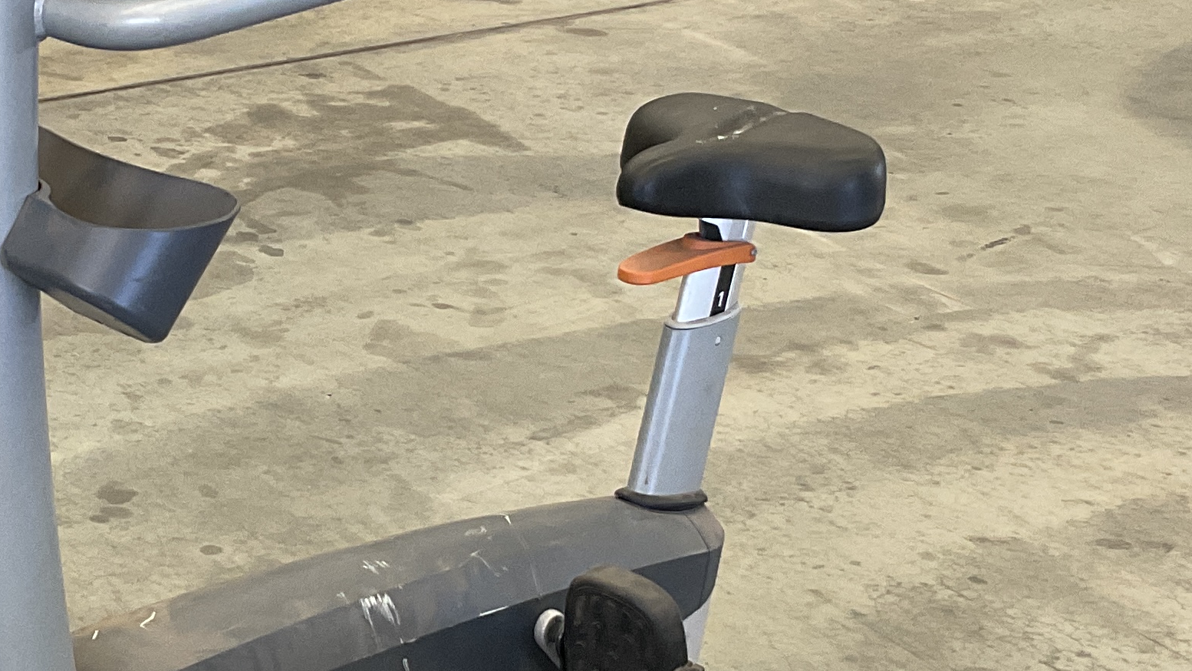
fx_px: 2592
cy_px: 286
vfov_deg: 14.7
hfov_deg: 25.4
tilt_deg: -18.9
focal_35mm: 82
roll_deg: +0.4
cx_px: 229
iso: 64
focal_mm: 3
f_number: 1.8
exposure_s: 1/112
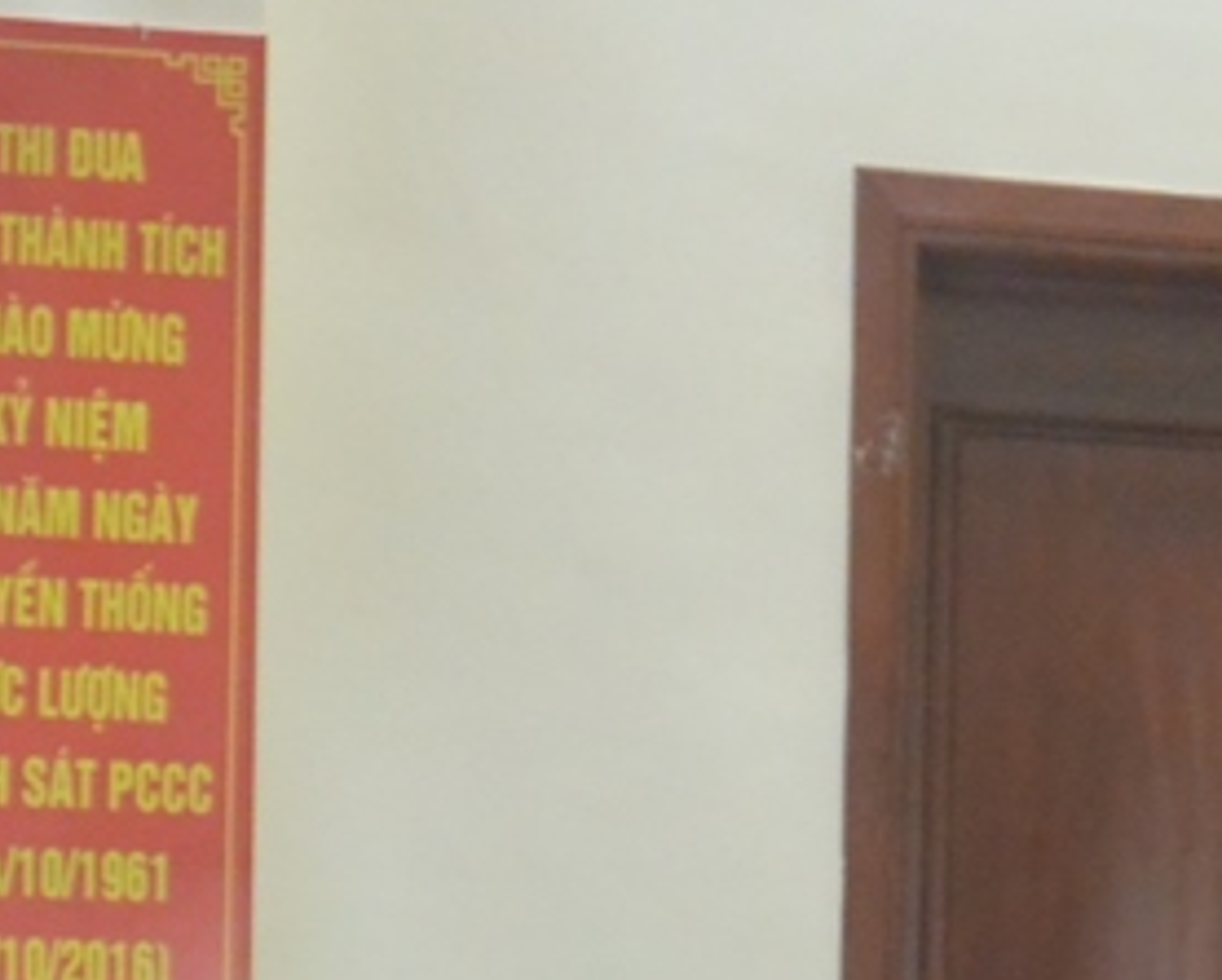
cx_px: 909
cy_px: 1371
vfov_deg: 6.5
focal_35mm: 236
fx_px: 8541
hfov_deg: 8.2
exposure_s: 1/30
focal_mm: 25.2
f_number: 5.3
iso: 1250
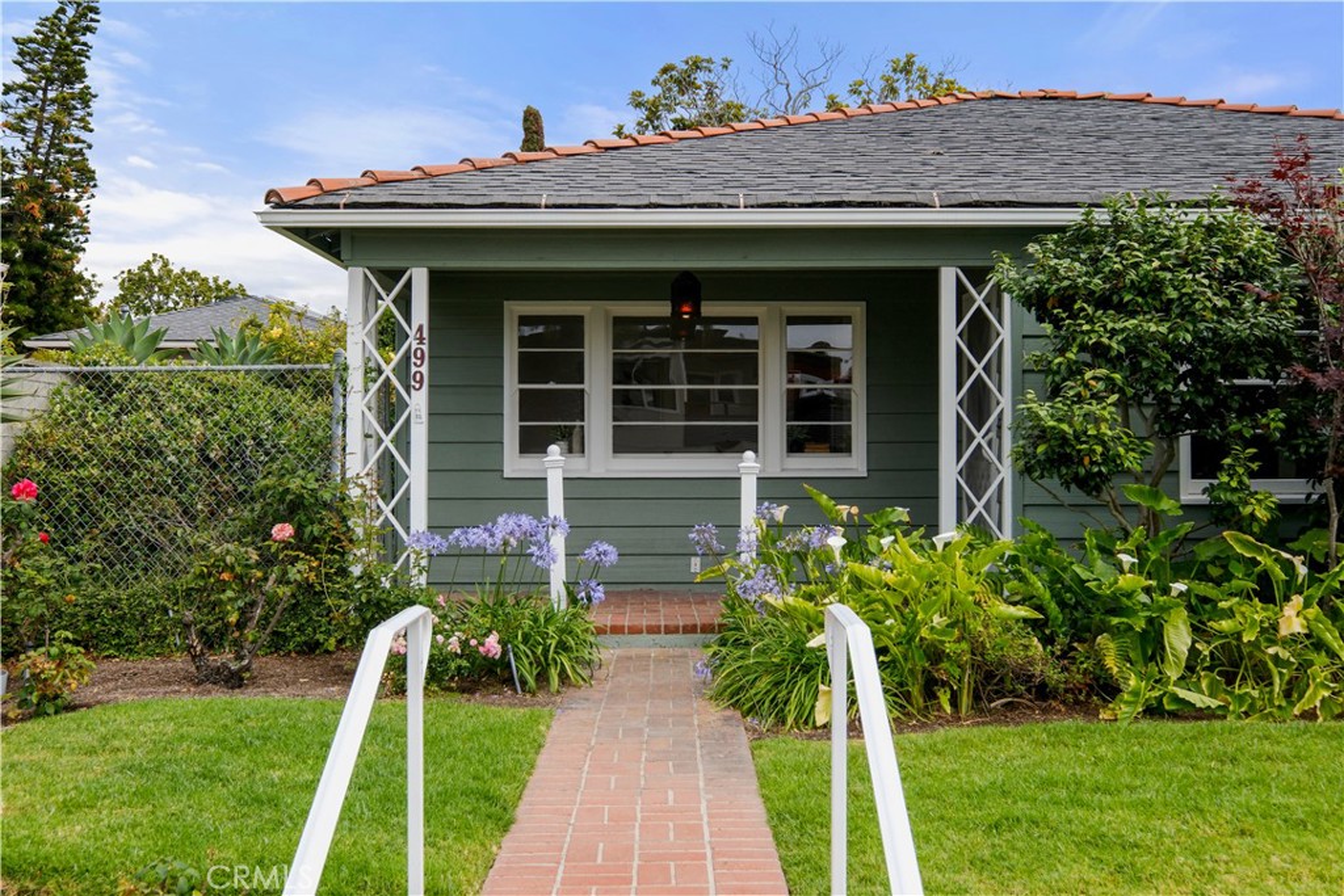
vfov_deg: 36.9
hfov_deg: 53.1
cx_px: 672
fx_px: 1344
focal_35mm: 36
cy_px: 448
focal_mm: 24
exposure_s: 1/640
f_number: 8
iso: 400
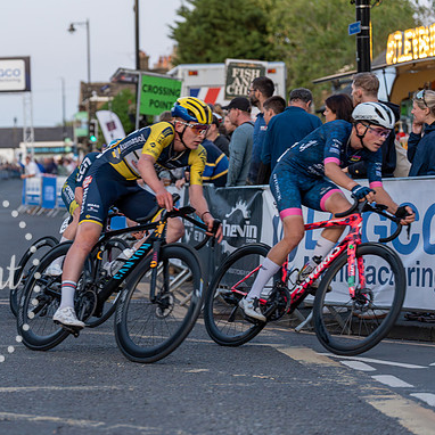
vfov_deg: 15.7
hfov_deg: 15.6
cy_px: 219
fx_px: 1578
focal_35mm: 111
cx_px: 110
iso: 1000
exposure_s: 1/640
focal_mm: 86
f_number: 3.2
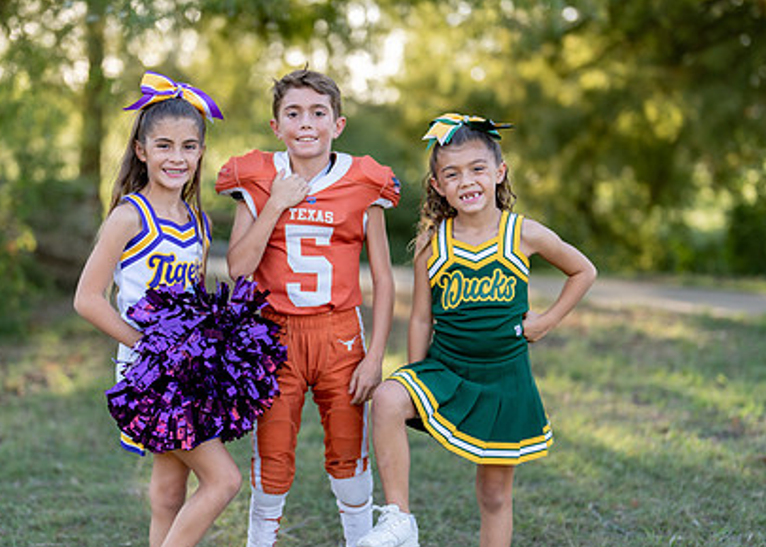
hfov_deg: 26.4
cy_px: 314
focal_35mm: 75
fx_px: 1631
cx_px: 323
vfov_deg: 19.0
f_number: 1.2
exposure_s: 1/1000
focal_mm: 50
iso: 100
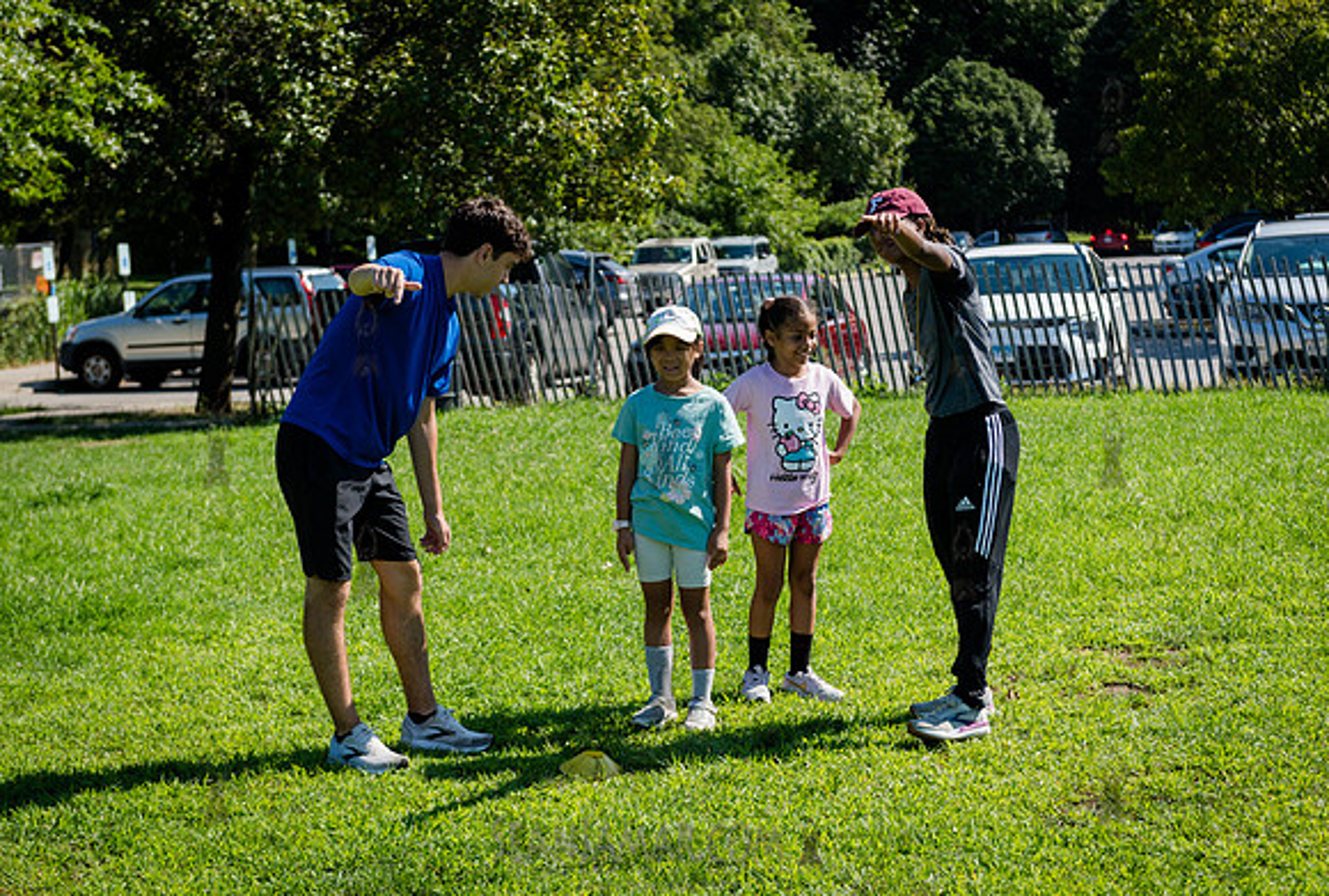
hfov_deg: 30.8
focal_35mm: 65
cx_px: 618
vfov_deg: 21.1
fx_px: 2408
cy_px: 398
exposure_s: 1/1250
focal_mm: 58
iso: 200
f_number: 3.5
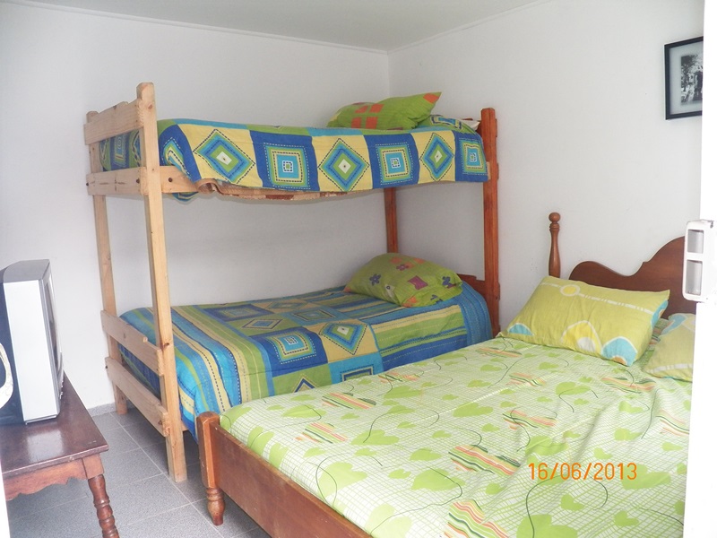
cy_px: 269
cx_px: 358
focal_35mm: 28
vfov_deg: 49.7
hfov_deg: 63.4
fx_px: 580
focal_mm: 4.9
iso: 250
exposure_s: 1/30
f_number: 2.8
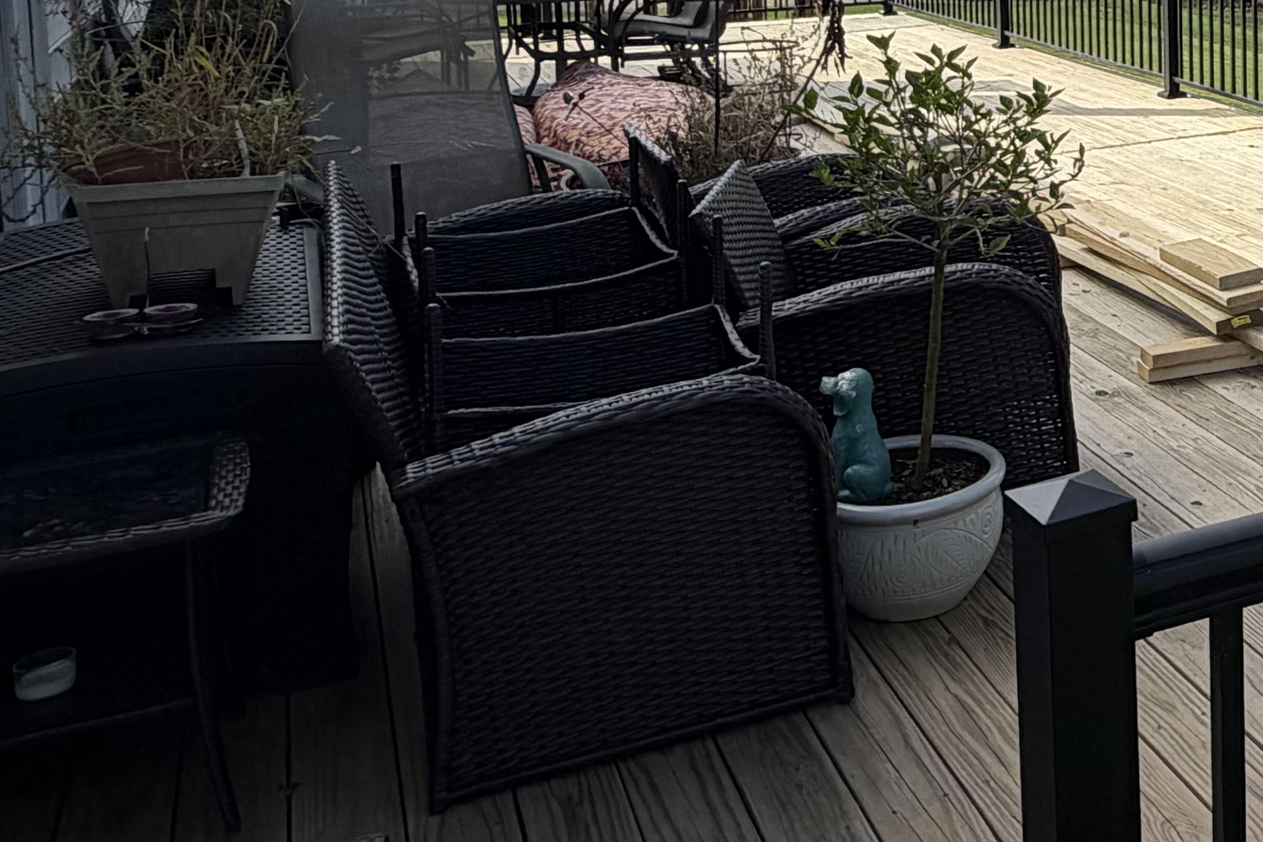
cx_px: 1339
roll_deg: +1.1
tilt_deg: -5.6
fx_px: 1684
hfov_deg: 35.9
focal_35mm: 48
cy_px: -71
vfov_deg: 26.0
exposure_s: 1/770
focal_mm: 2.22
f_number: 2.2
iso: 25
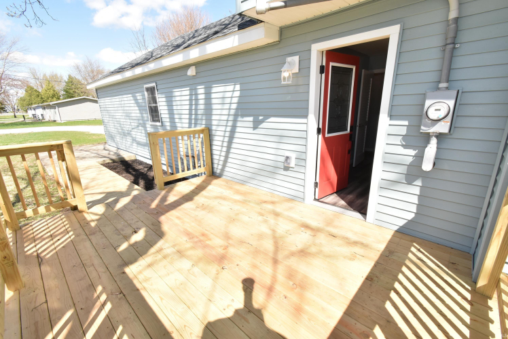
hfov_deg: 100.3
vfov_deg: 77.4
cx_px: 254
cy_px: 170
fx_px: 212
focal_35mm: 15
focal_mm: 10
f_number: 16
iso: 400
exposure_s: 1/80
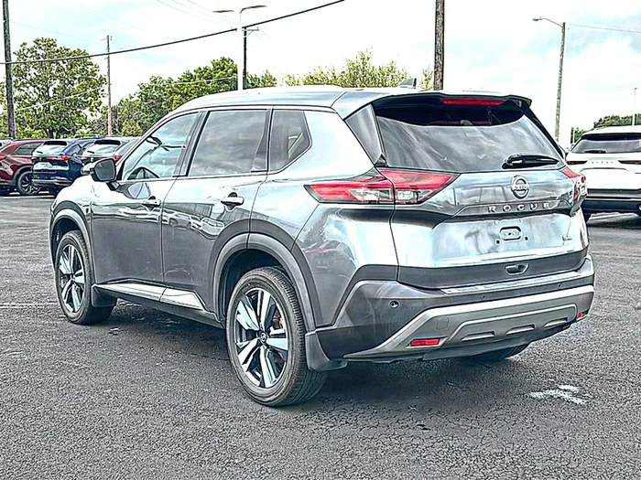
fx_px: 704
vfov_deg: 37.7
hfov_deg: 49.0
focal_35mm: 38
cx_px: 320
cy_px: 240
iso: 80
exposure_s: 1/888
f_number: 1.78
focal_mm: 6.86
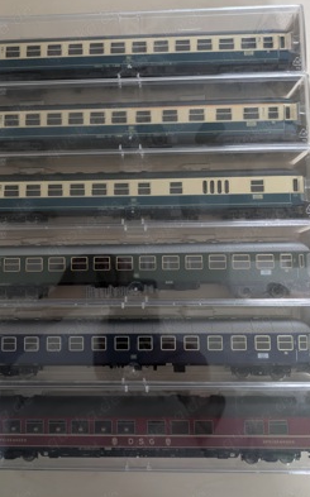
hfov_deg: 45.8
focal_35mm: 27
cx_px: 129
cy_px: 247
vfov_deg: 68.4
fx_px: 366
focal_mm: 5.43
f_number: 1.89
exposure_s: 1/25
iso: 637
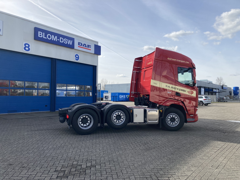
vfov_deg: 49.7
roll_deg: -0.6
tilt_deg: +3.5
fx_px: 194
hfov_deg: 63.4
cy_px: 90
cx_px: 120
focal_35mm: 28
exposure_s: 1/2000
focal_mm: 3.99
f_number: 1.8
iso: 20
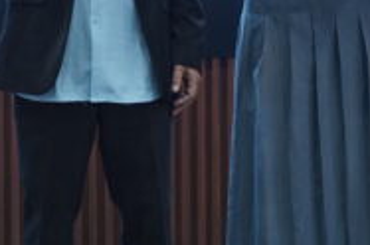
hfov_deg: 7.2
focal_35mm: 288
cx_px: 245
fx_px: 2955
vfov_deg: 4.7
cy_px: -144
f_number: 2.8
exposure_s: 1/100
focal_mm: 70
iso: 1000
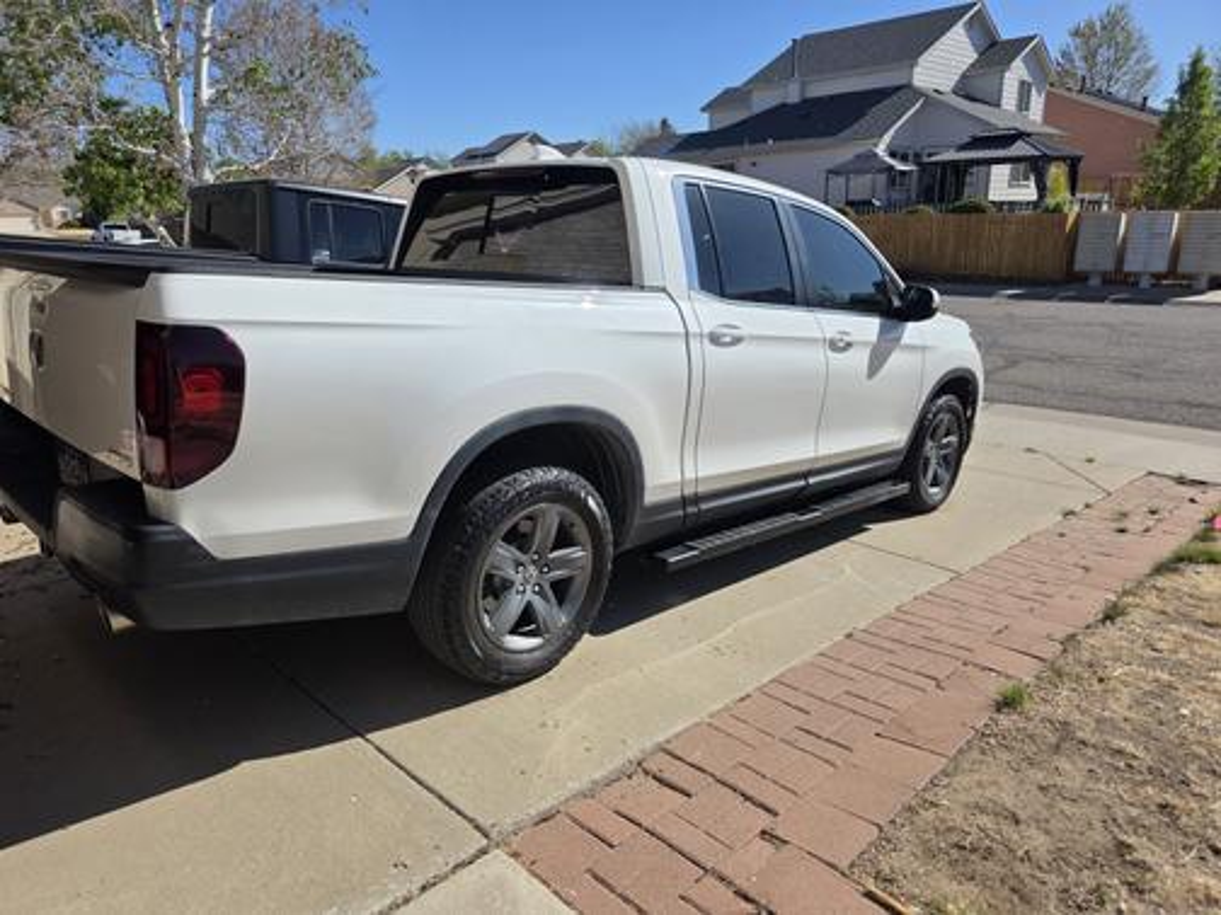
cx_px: 610
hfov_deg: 73.9
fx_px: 811
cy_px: 458
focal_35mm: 23
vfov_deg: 58.9
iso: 80
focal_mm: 6.3
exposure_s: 1/7944
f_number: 1.7
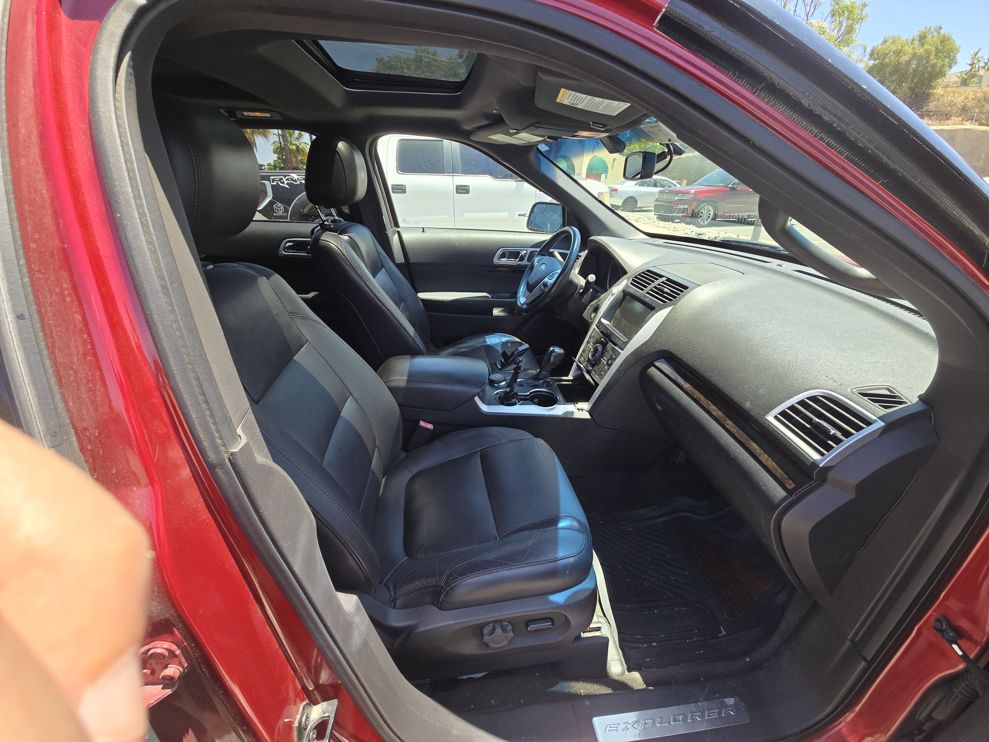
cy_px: 371
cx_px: 494
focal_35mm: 13
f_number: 2.2
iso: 50
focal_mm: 2.2
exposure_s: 1/394
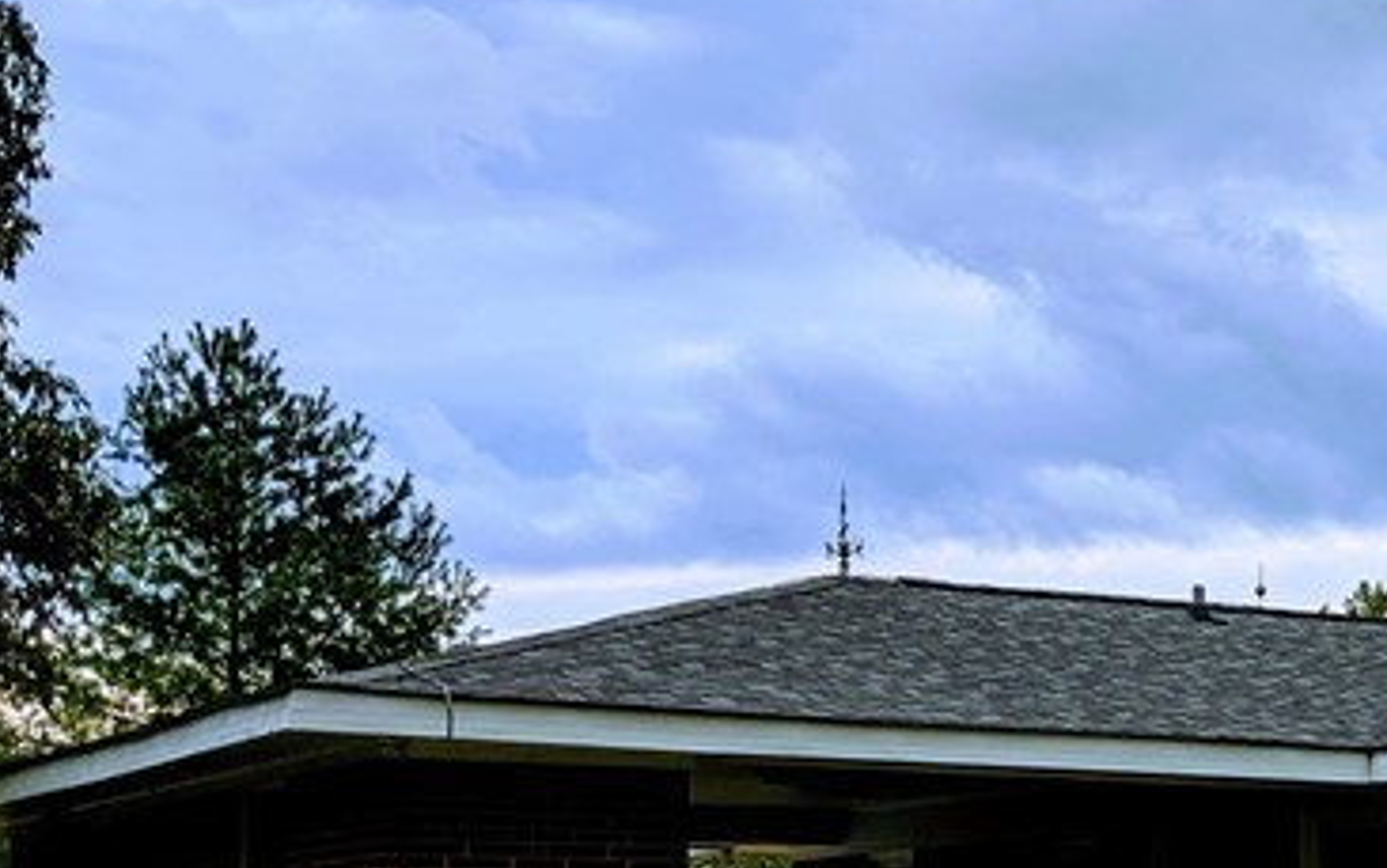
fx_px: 3025
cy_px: 853
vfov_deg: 16.0
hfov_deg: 23.3
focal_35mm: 80
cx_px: 1728
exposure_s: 1/390
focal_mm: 4.44
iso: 43
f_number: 1.8
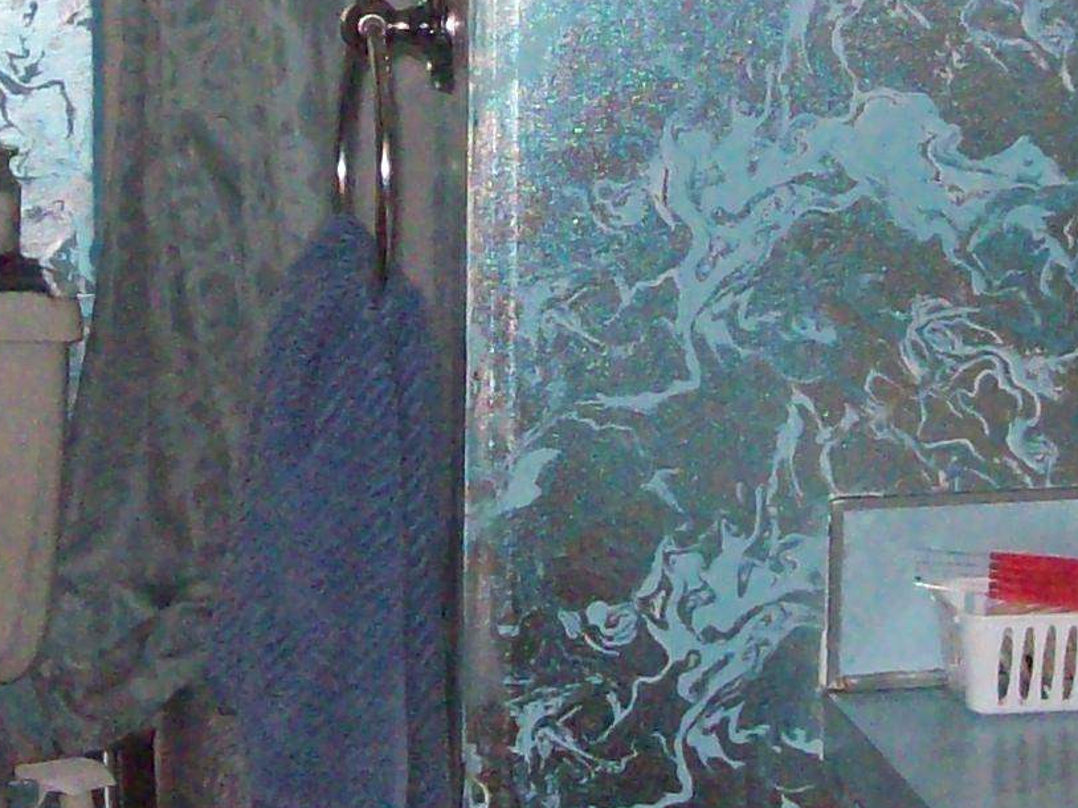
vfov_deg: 11.7
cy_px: 135
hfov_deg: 15.6
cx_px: 531
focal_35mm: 126
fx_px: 3923
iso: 400
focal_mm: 6
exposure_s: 1/128
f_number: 2.7
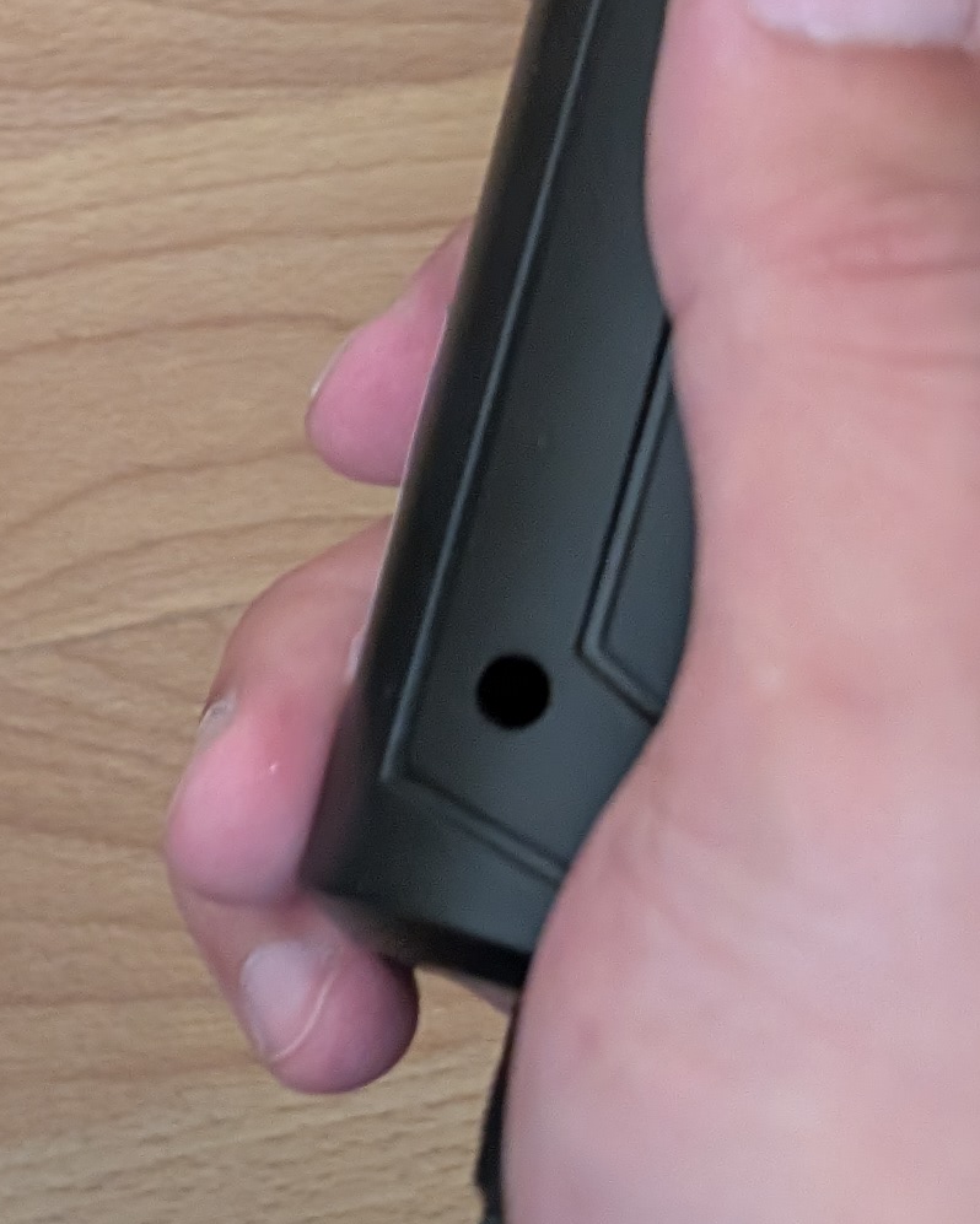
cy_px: 156
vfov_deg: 19.6
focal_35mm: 96
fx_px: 3479
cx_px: -1100
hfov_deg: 13.3
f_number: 1.68
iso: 1010
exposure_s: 1/29.5
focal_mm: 6.9
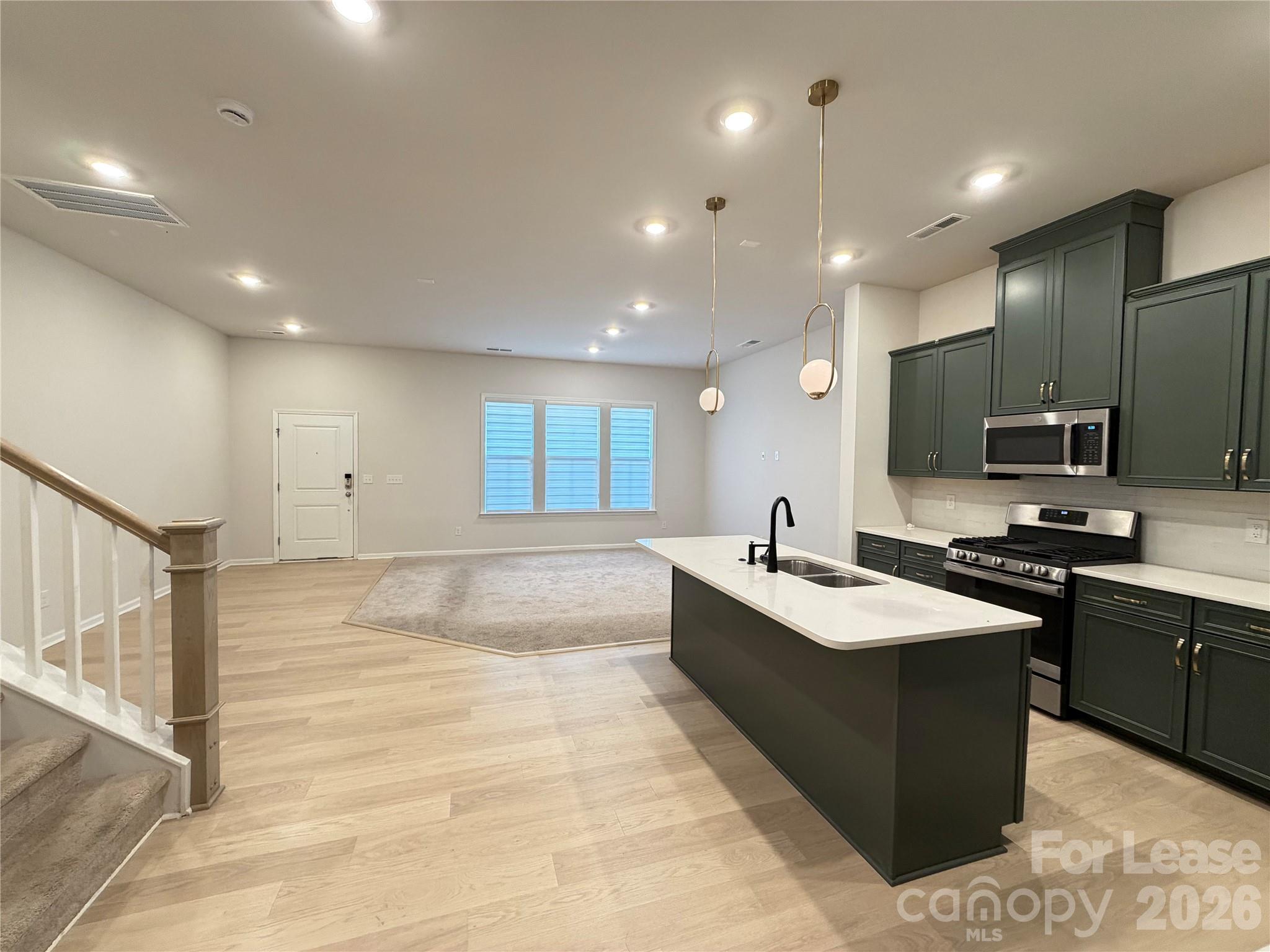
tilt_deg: -1.4
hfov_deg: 102.1
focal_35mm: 14
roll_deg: -1.1
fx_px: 514
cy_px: 476
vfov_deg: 85.7
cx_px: 635
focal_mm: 2.22
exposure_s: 1/60
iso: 320
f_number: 2.2
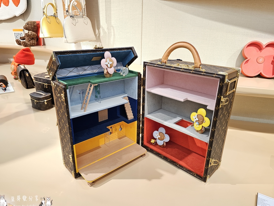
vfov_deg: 56.8
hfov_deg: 71.6
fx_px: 190
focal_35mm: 24
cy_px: 105
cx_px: 138
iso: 160
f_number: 1.7
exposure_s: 1/120
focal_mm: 6.3
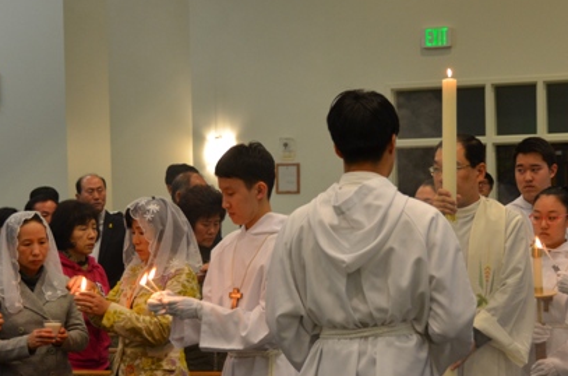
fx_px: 1337
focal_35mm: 85
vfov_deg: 16.0
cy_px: 222
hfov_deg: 23.9
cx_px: 345
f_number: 4.2
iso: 800
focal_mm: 36
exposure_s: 1/50
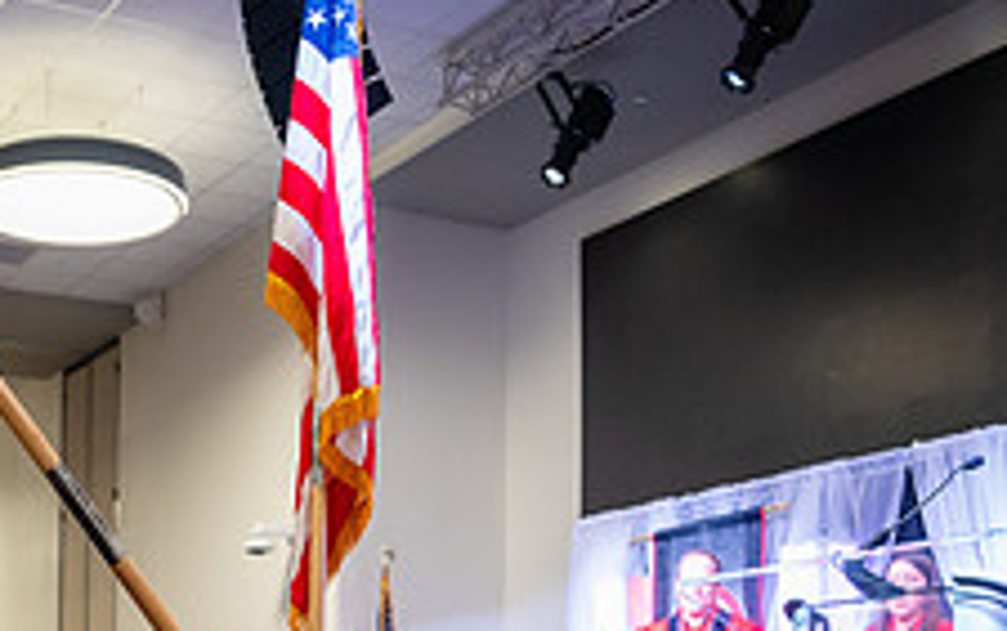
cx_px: 139
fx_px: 1730
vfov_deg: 19.2
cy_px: 808
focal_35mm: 63
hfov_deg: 31.2
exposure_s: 1/160
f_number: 2.8
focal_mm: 24
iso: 1600
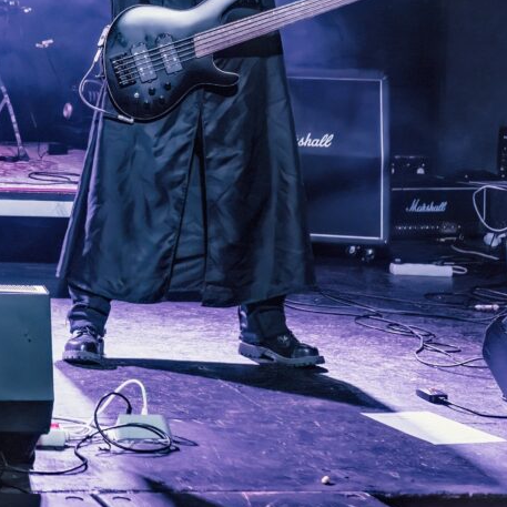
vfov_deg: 16.9
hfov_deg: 16.0
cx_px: -237
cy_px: -38
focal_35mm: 100
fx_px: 1657
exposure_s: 1/800
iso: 12800
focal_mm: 35
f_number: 4.5
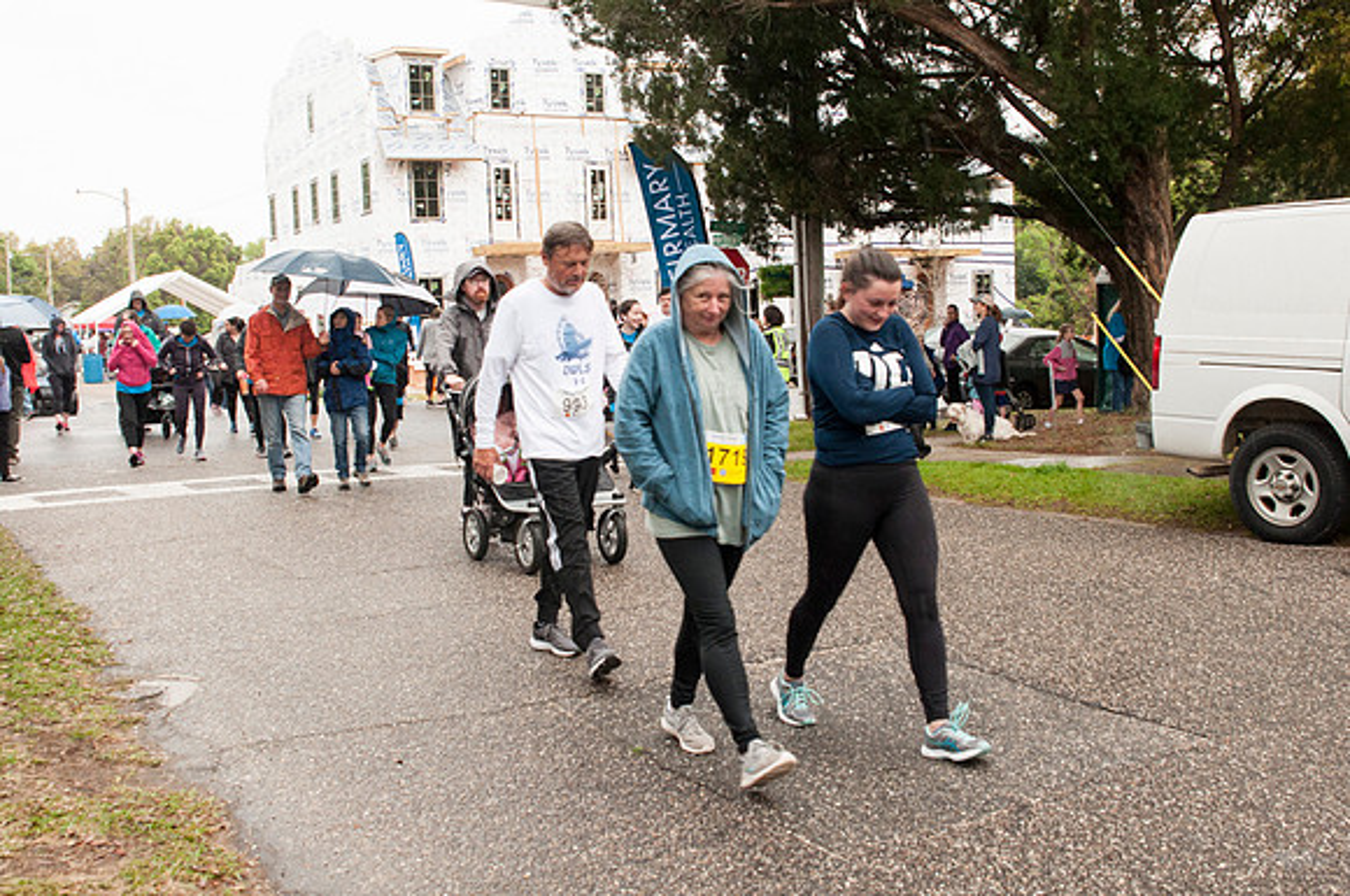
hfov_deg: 53.2
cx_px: 675
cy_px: 448
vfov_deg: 36.8
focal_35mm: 36
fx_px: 1348
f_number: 5.6
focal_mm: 24
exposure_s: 1/250
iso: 1000
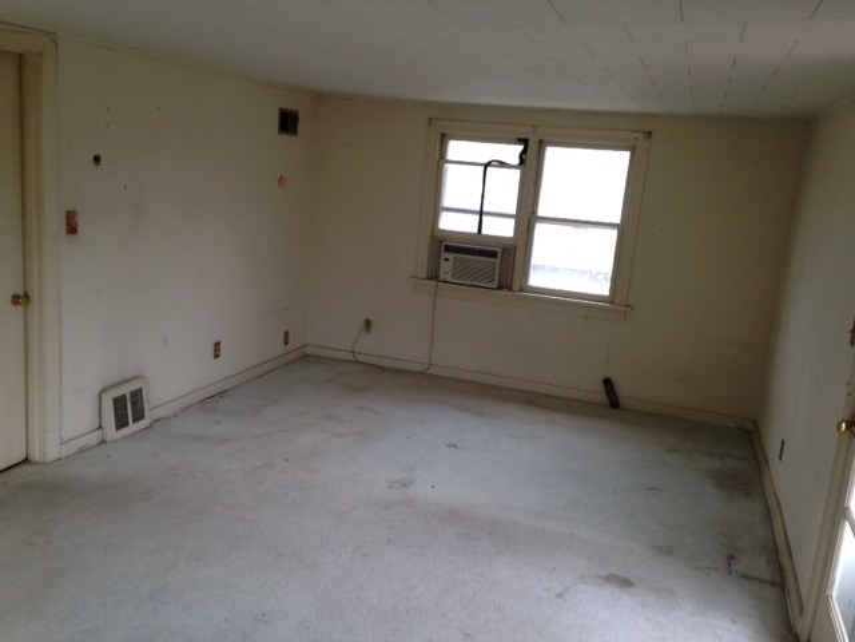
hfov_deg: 55.4
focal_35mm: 33
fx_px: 815
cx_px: 428
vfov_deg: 42.9
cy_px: 321
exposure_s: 1/60
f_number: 2.4
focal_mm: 4.12
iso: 50
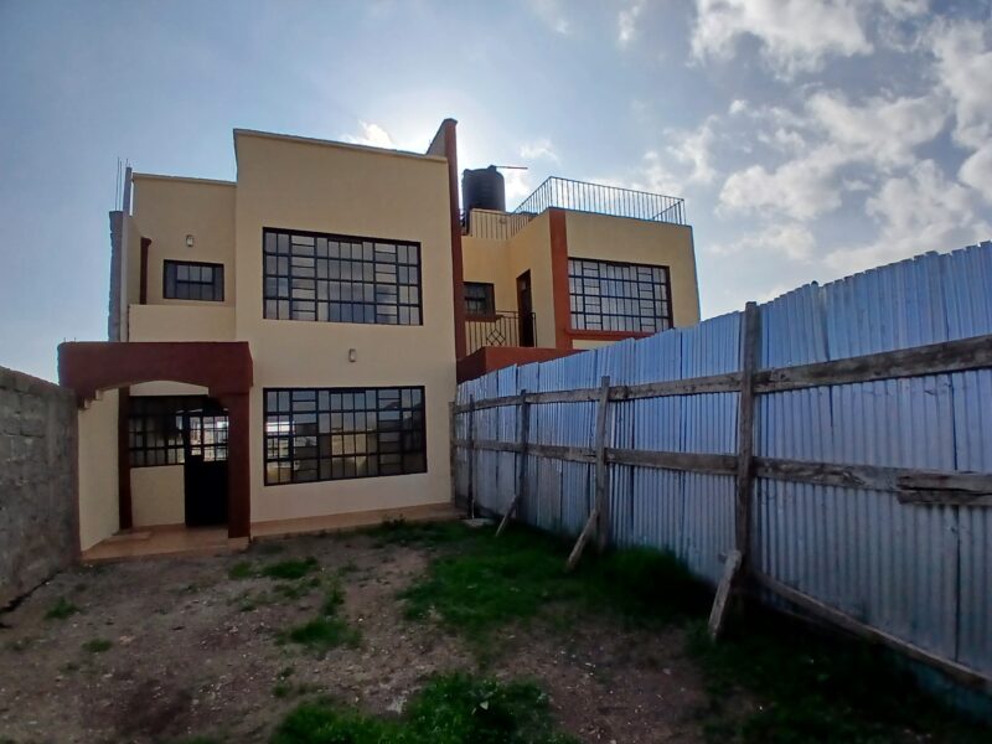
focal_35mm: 17
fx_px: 487
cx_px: 496
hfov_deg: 91.0
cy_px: 372
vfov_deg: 74.7
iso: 50
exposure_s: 1/3322
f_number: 2.2
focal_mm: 1.4
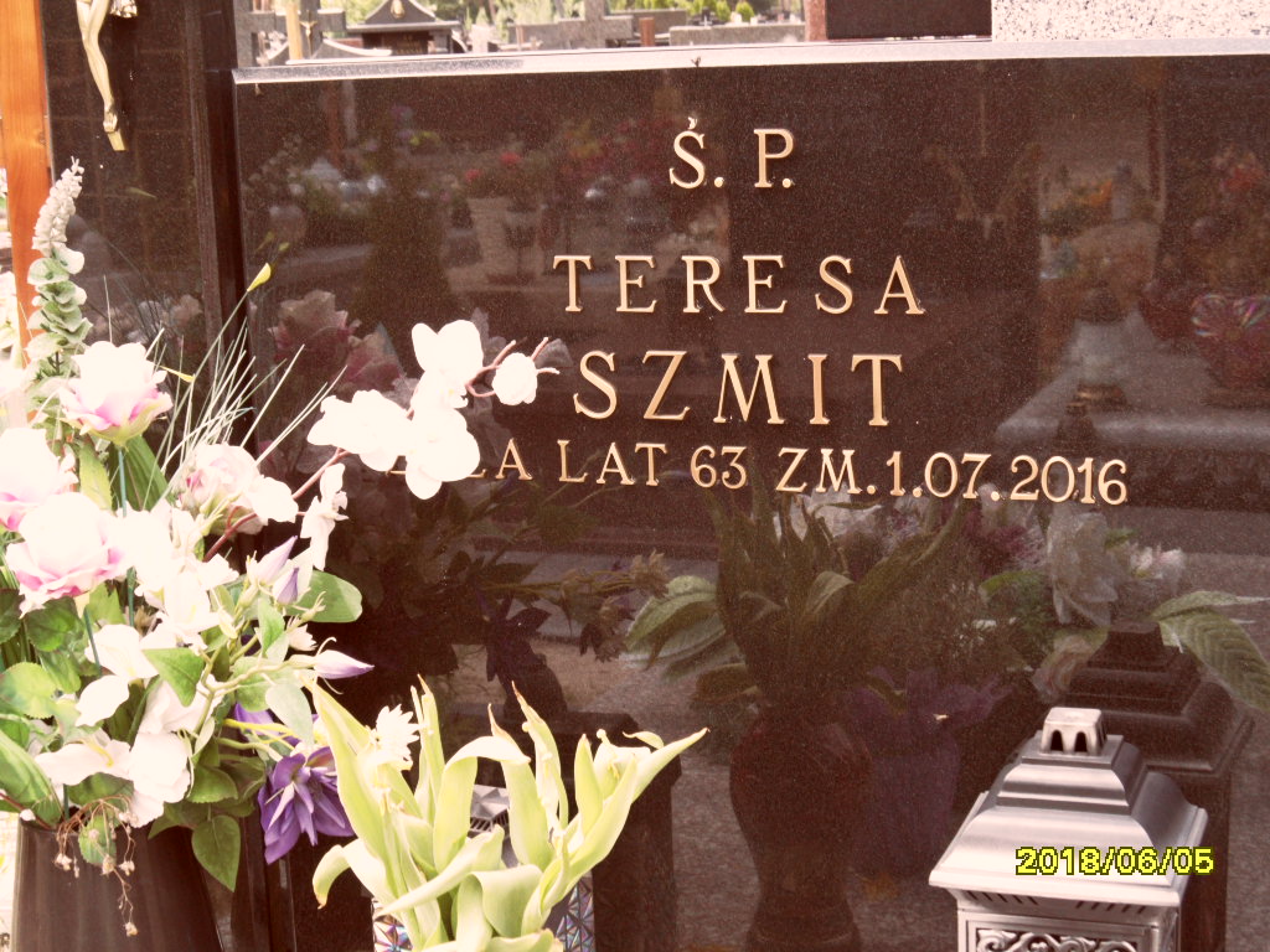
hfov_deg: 32.2
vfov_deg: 24.4
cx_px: 635
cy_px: 476
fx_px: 2201
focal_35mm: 60
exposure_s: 1/125
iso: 100
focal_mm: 10.3
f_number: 4
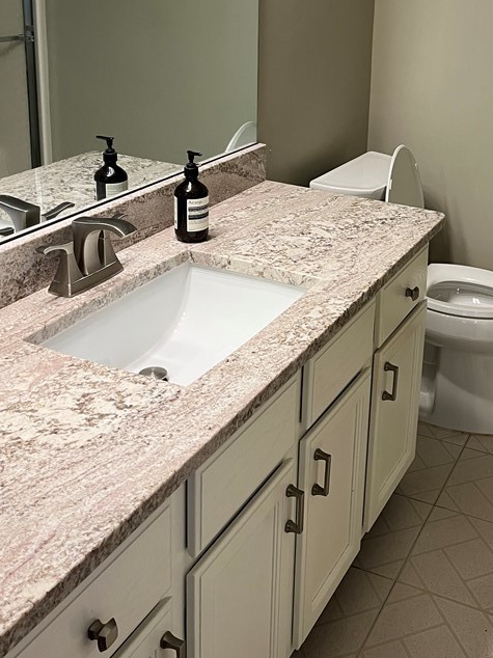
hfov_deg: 33.5
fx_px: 798
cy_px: 169
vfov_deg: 43.5
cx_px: 381
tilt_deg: -15.7
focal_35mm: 42
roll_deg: -3.0
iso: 100
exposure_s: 1/60
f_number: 1.6
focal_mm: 5.1
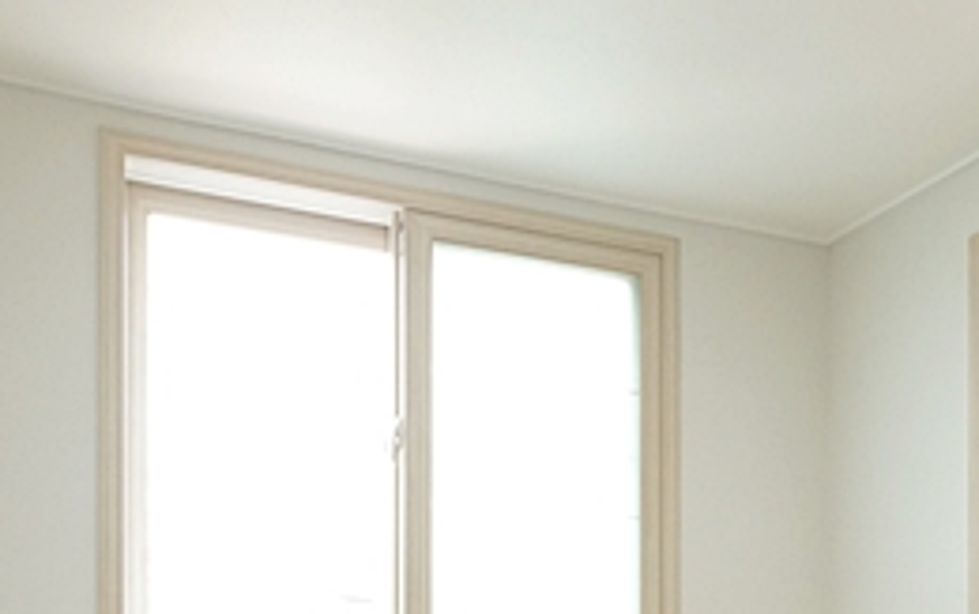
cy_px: 708
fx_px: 1255
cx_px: 776
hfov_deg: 40.9
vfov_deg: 25.1
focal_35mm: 47
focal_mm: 10
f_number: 9
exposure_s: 1/30
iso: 800
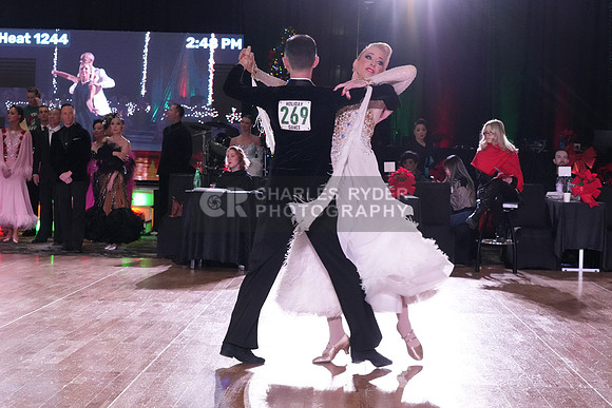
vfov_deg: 17.5
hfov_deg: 26.0
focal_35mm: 78
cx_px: 306
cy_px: 204
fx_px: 1326
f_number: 5.6
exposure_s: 1/320
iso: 5000
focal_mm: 52
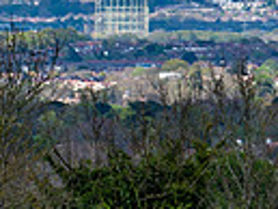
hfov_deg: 2.3
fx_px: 6985
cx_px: 442
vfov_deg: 1.7
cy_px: -13
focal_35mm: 869
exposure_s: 1/100
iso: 100
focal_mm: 200
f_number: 14
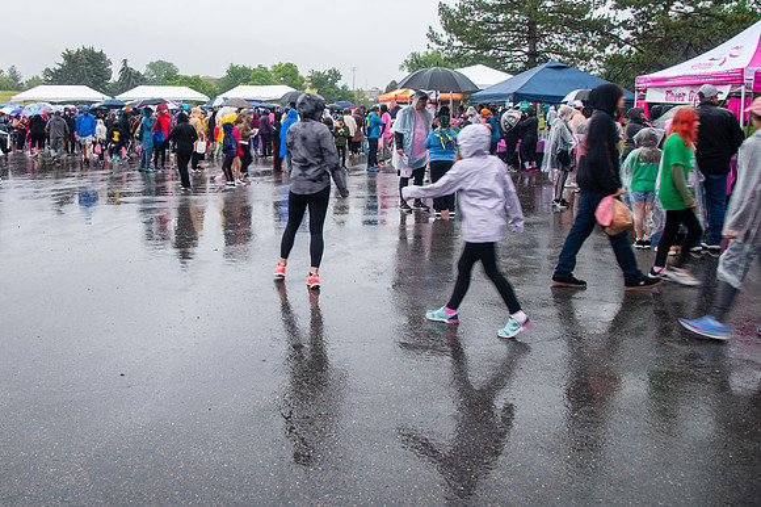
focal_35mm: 31
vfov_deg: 41.7
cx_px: 273
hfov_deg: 59.0
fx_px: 659
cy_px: 188
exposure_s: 1/40
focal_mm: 24
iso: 320
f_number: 6.3
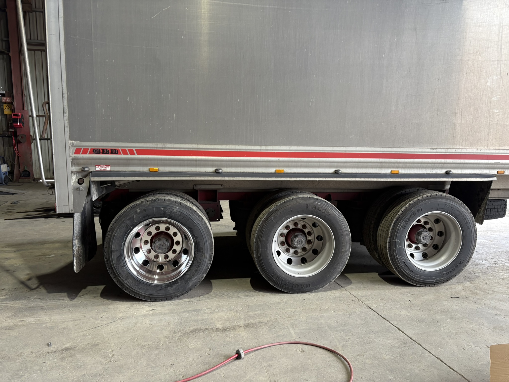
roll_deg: -0.3
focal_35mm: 26
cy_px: 191
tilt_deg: -8.1
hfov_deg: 67.3
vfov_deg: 53.1
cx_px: 254
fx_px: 382
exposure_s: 1/65
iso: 125
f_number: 1.6
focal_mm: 5.96
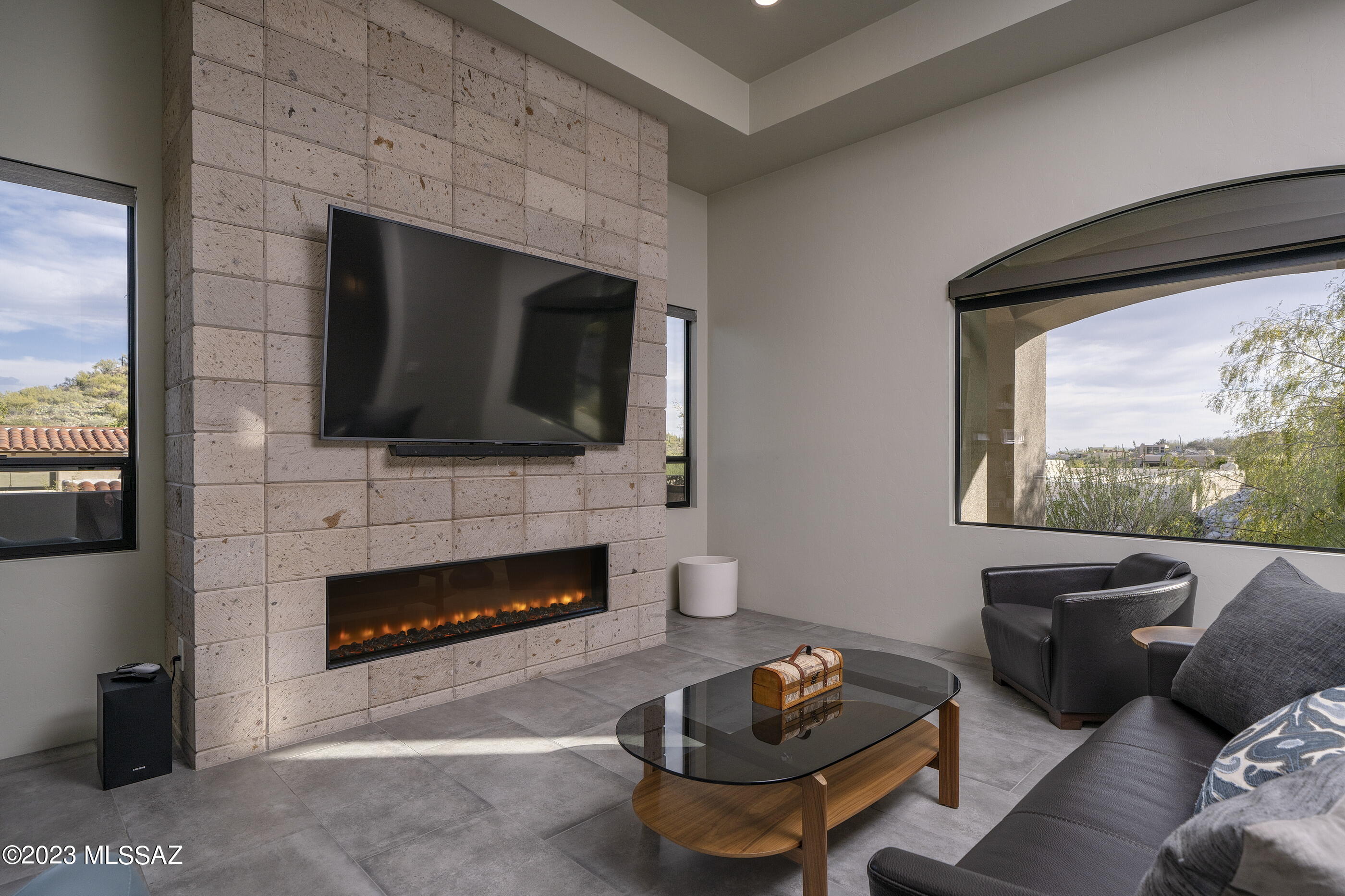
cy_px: 448
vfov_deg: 70.4
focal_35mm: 17
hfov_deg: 93.3
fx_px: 635
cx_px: 672
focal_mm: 17
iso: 200
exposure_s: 1/250
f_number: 7.1
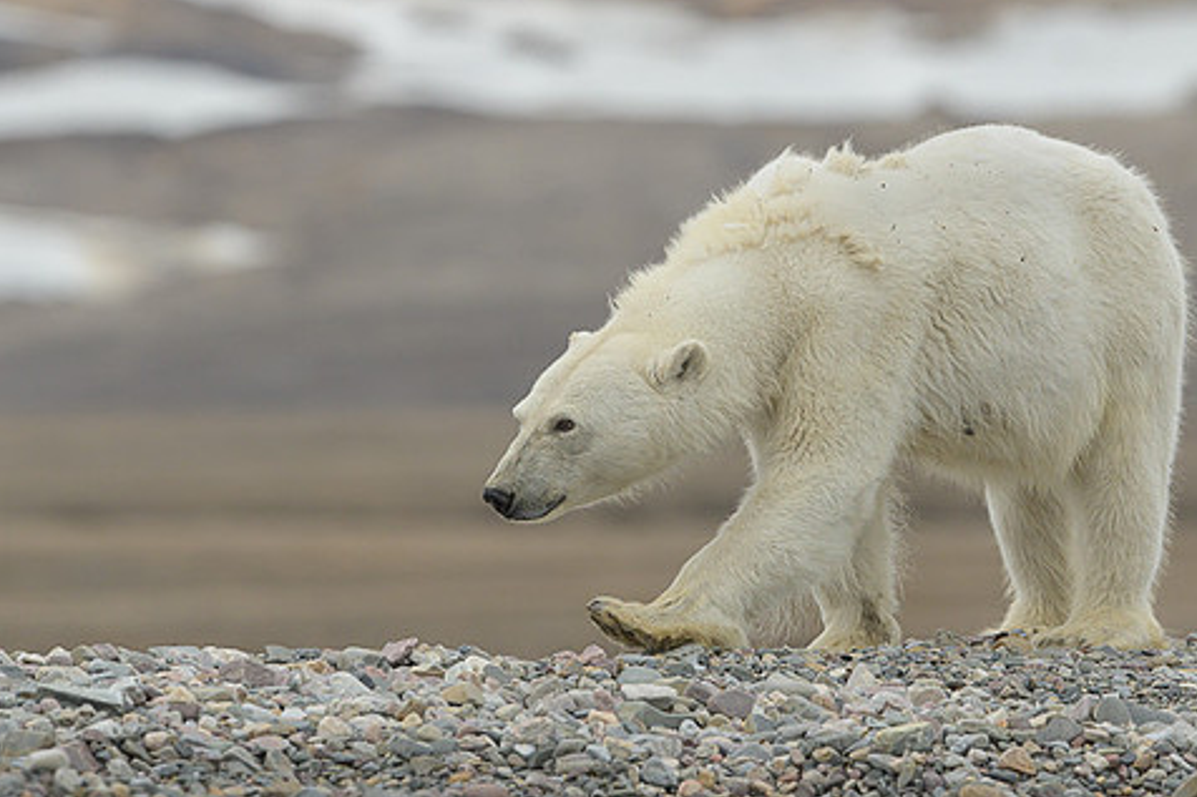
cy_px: 348
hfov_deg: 3.2
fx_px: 21105
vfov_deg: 2.2
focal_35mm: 635
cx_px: 700
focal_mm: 500
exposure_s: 1/2000
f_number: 7.1
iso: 1600
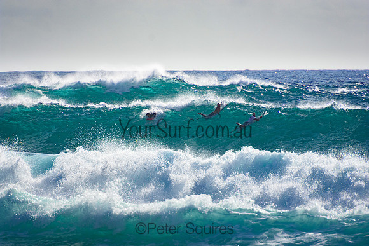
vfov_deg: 2.3
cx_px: 184
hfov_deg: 3.4
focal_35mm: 600
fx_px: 6151
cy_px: 123
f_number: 5.6
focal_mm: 400
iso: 220
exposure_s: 1/2000
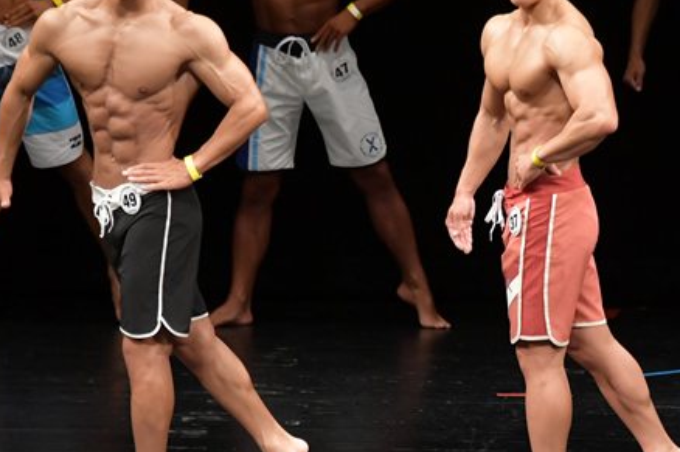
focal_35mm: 478
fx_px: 9019
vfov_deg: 2.9
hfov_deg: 4.3
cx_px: 564
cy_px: 197
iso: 3200
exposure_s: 1/400
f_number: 5.6
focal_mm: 180
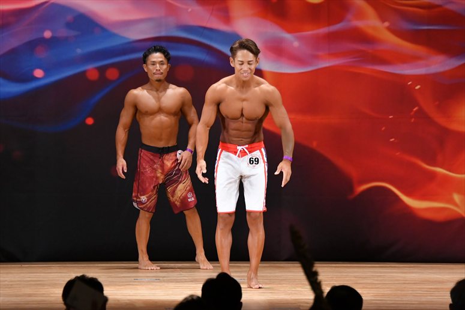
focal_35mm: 240
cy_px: 155
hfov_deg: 8.6
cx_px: 232
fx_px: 3099
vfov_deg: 5.7
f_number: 5.6
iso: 3200
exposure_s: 1/400
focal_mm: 160
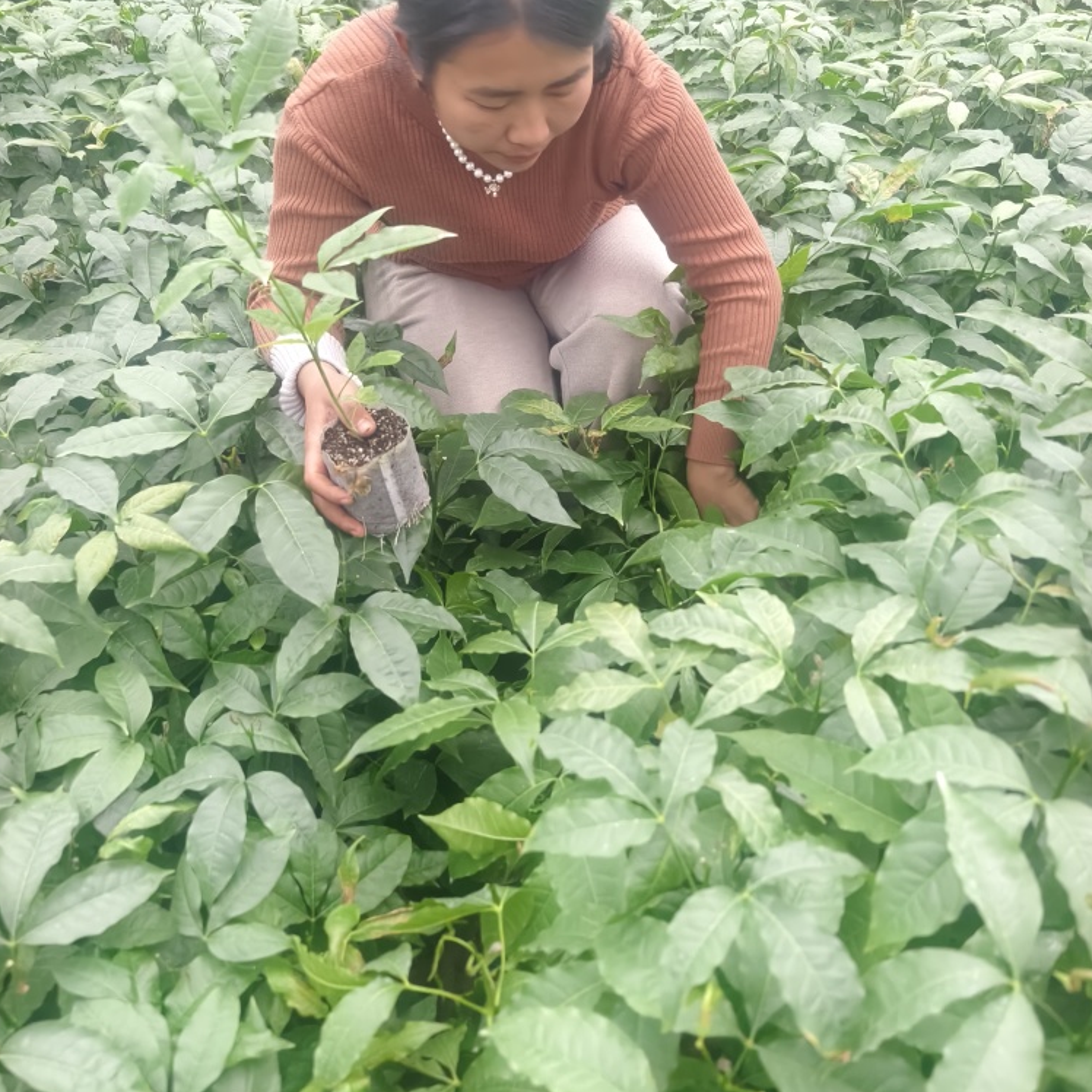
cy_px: 452
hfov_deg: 55.6
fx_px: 1035
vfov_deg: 55.3
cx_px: 547
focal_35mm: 29
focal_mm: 8.67
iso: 2665
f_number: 1.75
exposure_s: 1/176
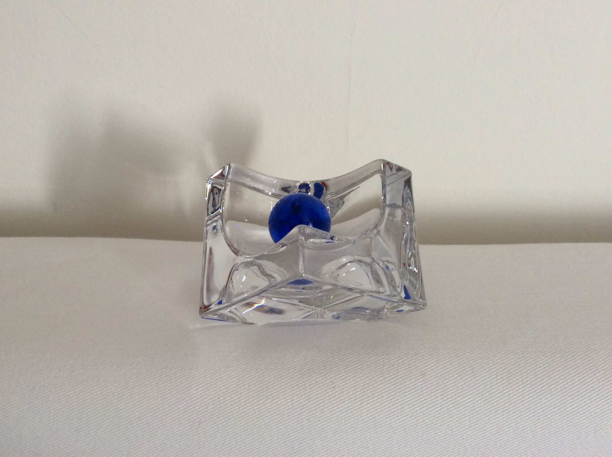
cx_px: 306
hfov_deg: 56.9
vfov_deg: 44.1
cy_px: 228
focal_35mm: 32
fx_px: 565
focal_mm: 3.3
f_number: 2.4
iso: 64
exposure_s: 1/25
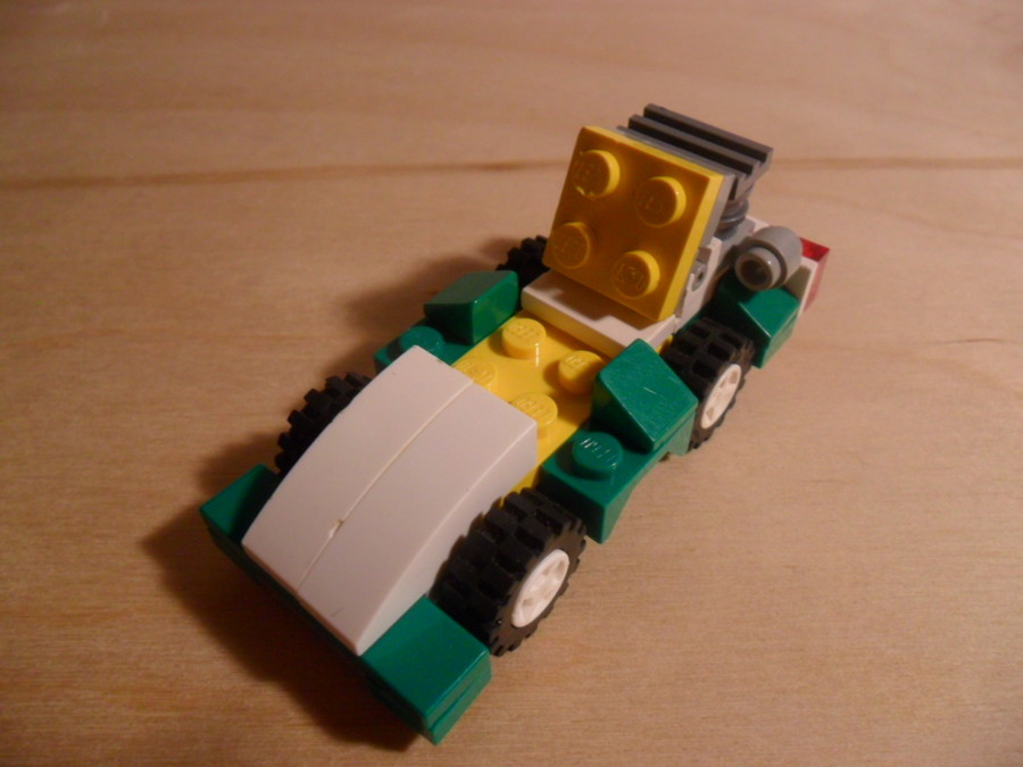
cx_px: 512
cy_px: 384
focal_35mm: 27
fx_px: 798
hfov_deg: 65.3
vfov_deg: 51.4
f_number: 3.5
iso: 200
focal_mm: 4.9
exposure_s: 1/15
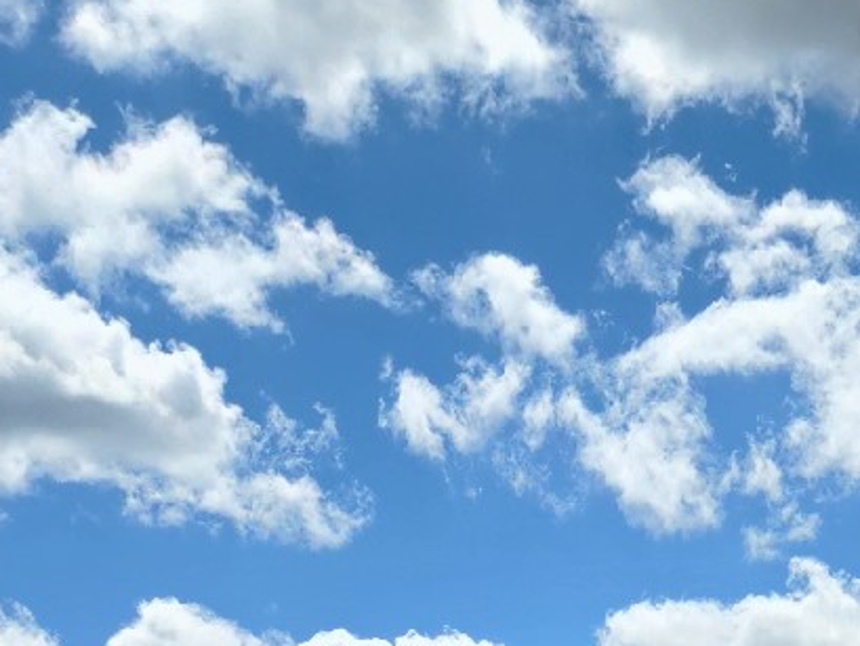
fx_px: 2684
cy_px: 1488
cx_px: 858
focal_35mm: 108
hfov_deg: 17.8
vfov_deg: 11.6
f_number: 1.8
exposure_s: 1/2000
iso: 20
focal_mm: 5.4
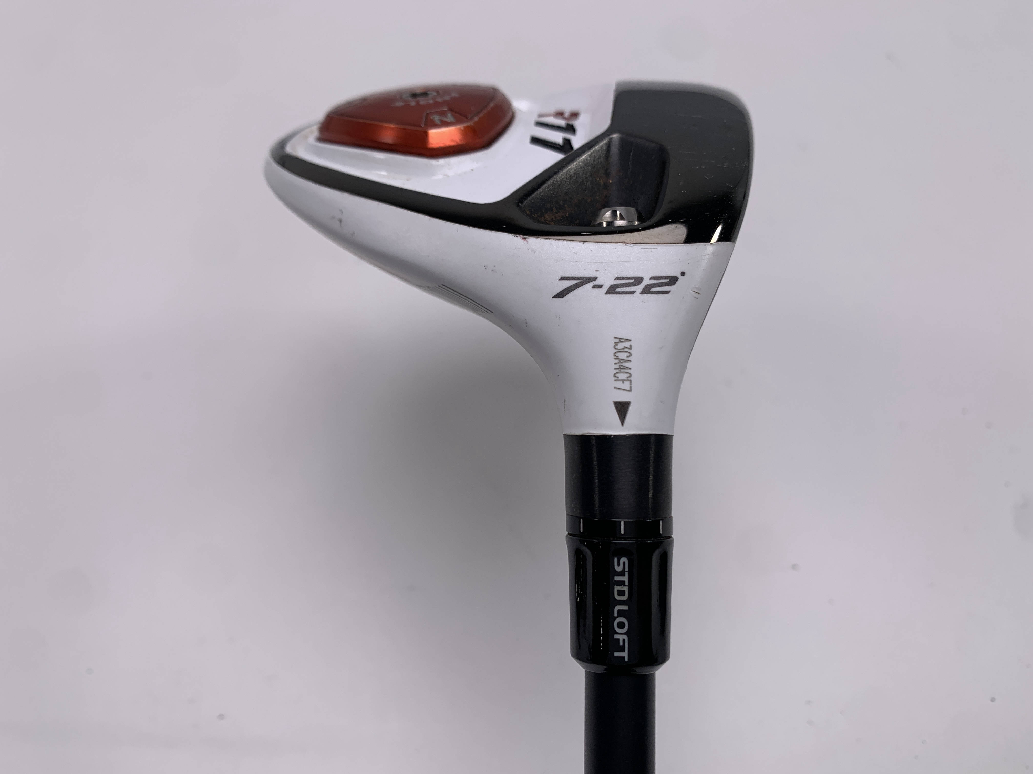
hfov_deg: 67.3
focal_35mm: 26
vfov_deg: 53.1
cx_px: 516
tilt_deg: -54.6
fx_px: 776
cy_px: 387
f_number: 1.8
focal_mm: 4.25
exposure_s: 1/385
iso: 25
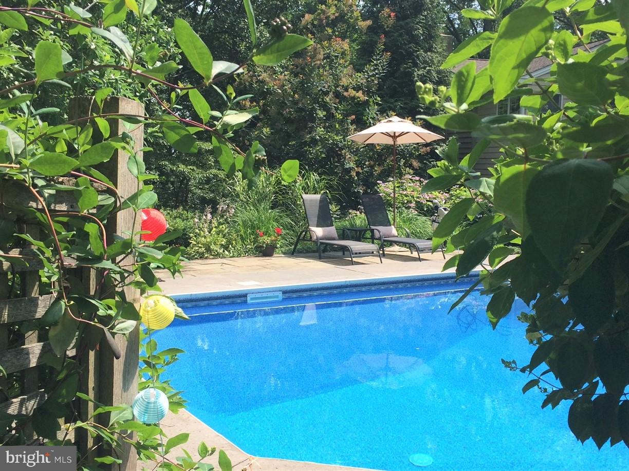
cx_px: 314
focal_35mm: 29
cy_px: 236
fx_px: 527
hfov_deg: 61.7
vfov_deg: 48.2
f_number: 2.2
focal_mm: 4.15
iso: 32
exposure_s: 1/977
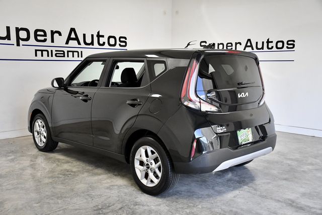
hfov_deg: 49.5
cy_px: 108
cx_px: 161
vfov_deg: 34.2
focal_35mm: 39
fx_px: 349
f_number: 4.5
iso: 2500
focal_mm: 26
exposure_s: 1/1000
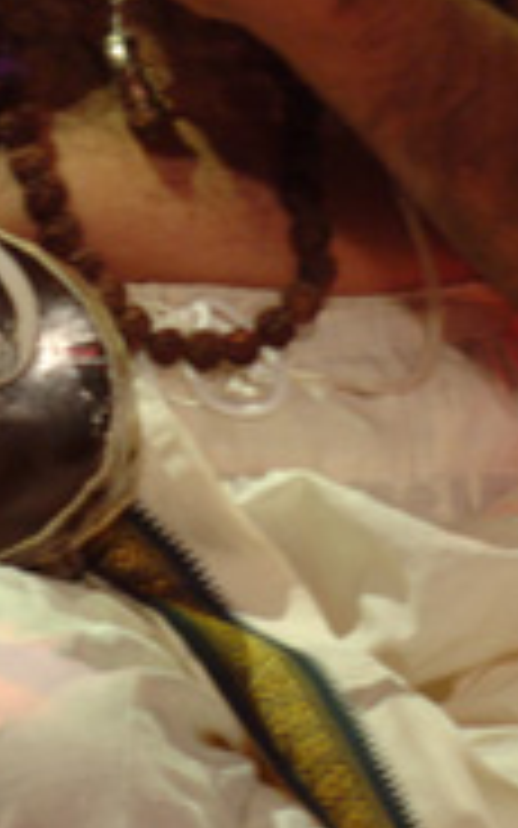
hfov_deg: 1.3
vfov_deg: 2.1
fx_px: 22429
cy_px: -252
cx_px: 43
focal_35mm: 993
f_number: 2.8
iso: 400
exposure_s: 1/80
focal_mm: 200
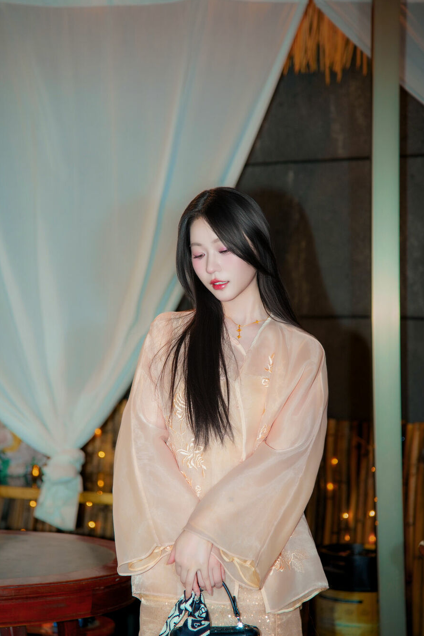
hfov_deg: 15.4
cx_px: 197
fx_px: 1572
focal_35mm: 89
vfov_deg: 22.9
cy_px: 345
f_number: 2.8
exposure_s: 1/80
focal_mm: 75
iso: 500
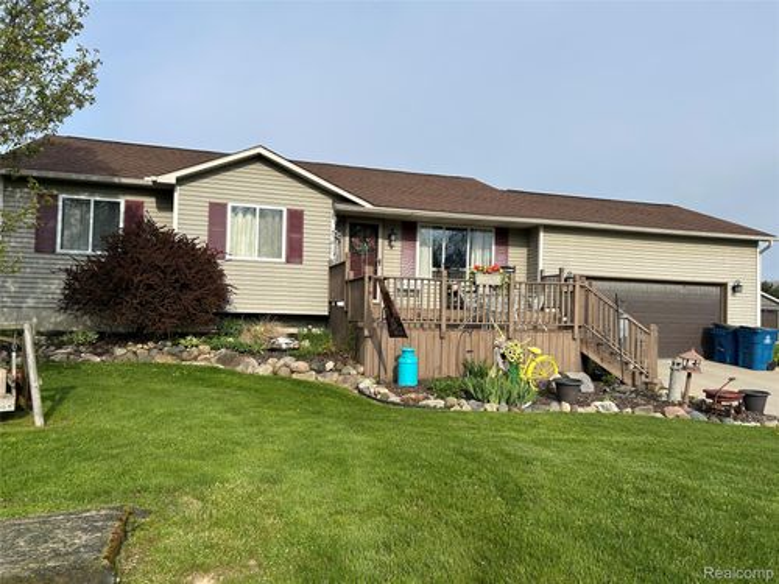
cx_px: 390
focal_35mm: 26
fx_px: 585
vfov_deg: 53.1
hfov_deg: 67.3
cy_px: 292
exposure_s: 1/3571
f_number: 1.5
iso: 50
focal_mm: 5.7
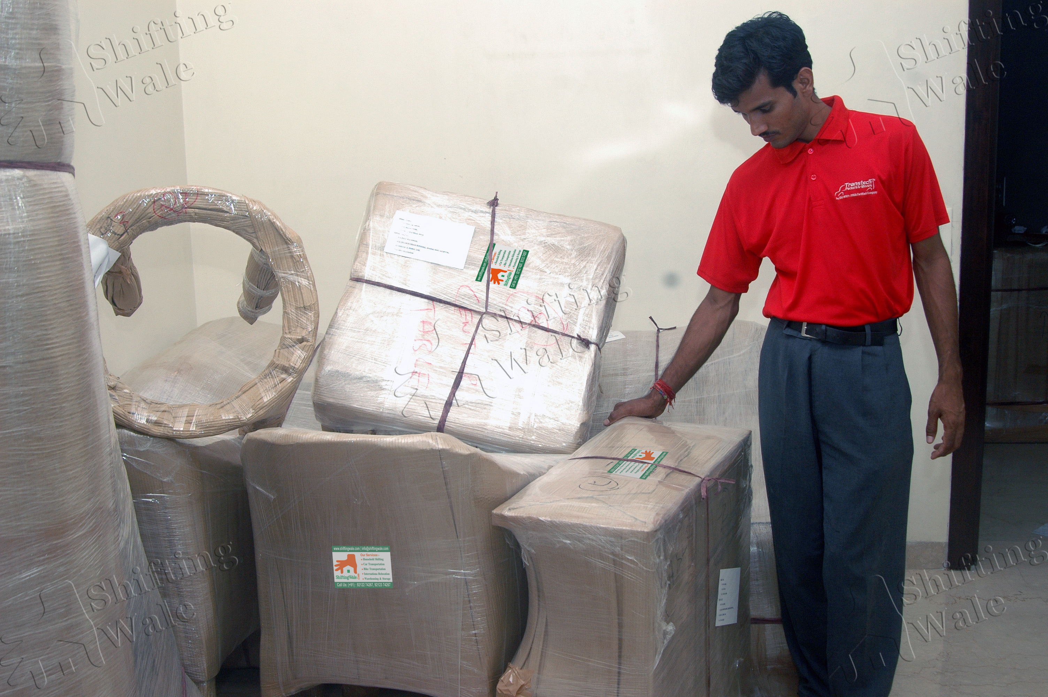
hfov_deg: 49.6
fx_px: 1134
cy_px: 348
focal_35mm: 39
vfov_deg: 34.1
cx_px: 524
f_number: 6.3
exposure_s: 1/500
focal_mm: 26
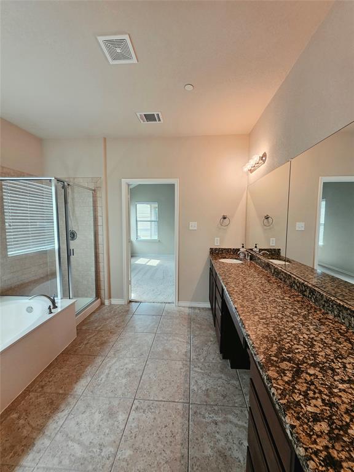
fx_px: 177
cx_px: 177
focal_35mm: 13
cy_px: 236
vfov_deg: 106.2
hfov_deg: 89.9
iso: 125
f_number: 1.9
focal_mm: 2.2
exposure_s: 1/120
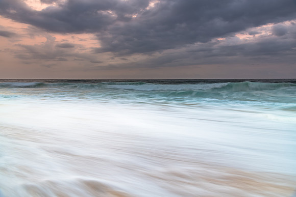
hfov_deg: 58.6
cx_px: 148
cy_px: 98
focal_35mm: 32
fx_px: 264
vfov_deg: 41.0
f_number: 8
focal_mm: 32
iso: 31
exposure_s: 1/1.25
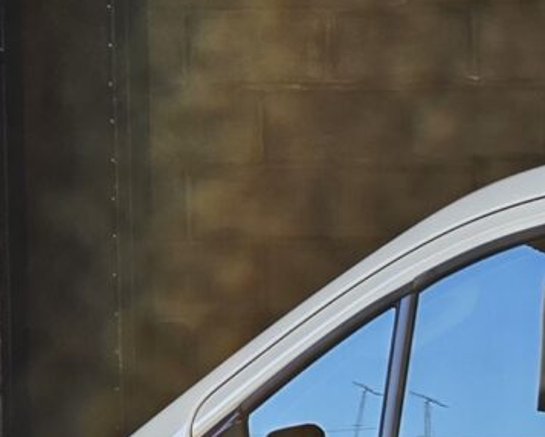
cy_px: 604
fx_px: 2598
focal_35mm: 161
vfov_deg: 9.4
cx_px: 1230
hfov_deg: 10.6
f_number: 1.7
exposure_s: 1/180
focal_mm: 6.3
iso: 64
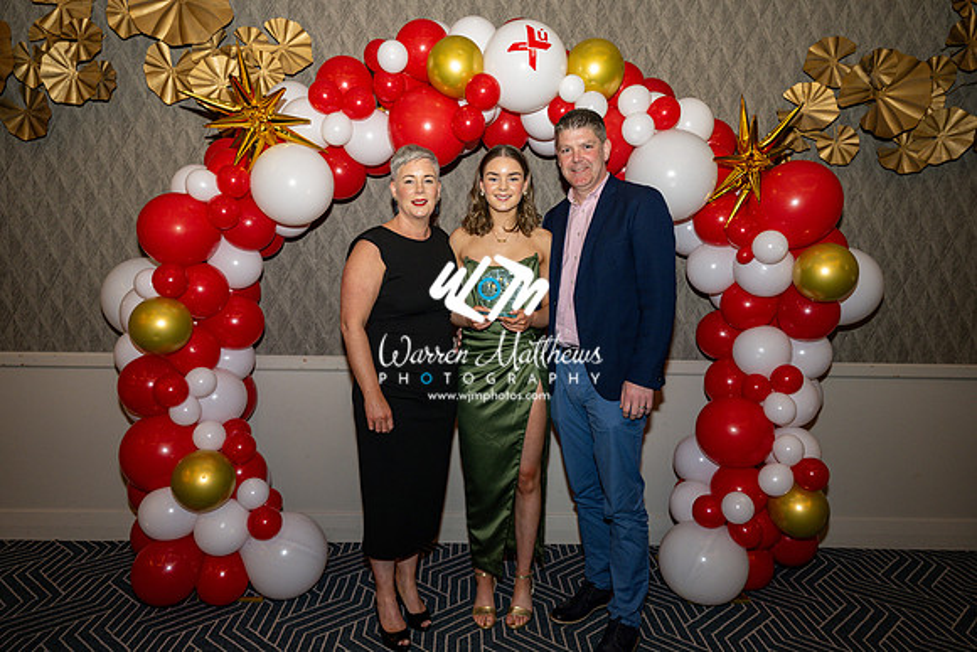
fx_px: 669
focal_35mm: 25
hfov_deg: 72.3
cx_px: 488
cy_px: 326
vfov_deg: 51.9
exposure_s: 1/125
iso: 500
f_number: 3.5
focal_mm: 24
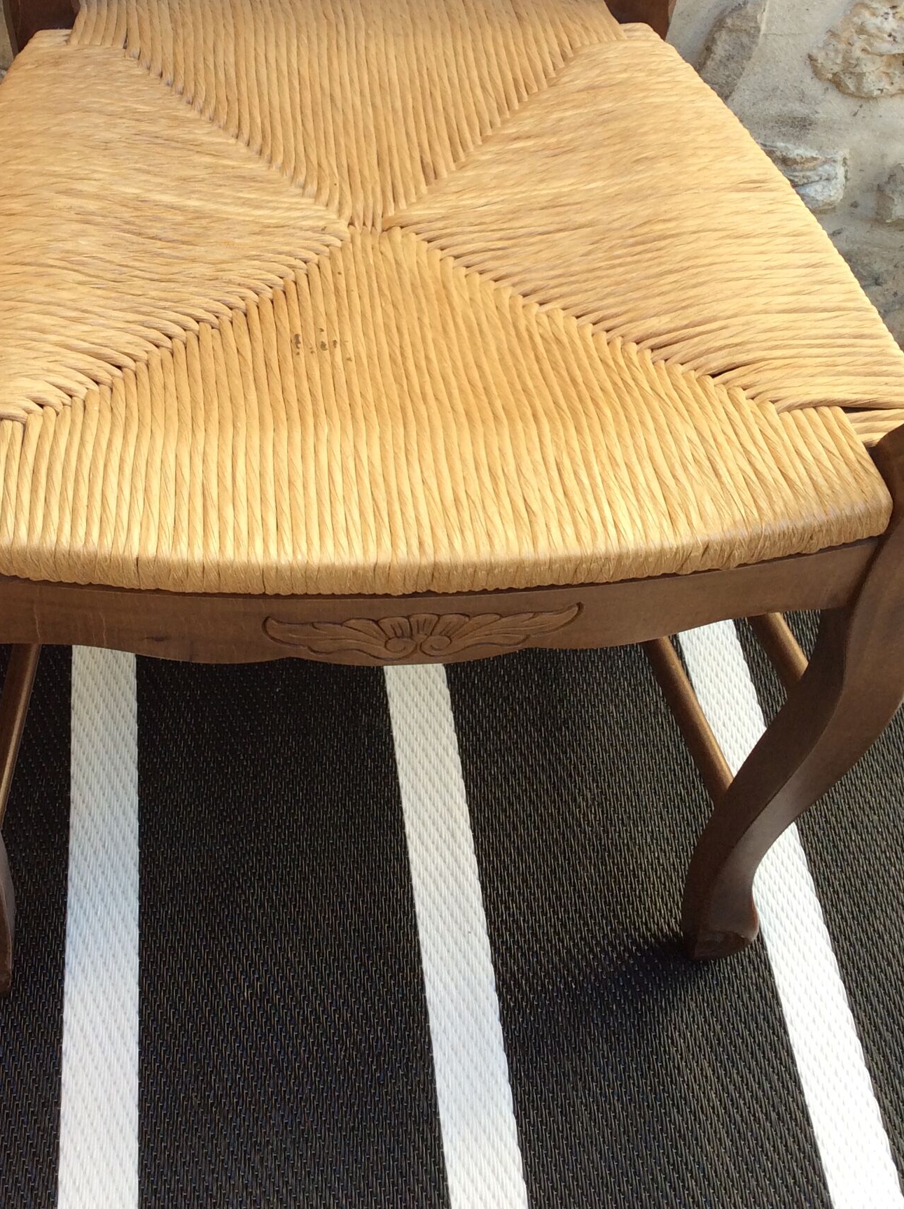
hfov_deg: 30.0
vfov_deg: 39.1
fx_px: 1676
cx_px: 300
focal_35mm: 48
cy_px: 372
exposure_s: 1/124
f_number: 2.4
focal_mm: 3.3
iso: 32
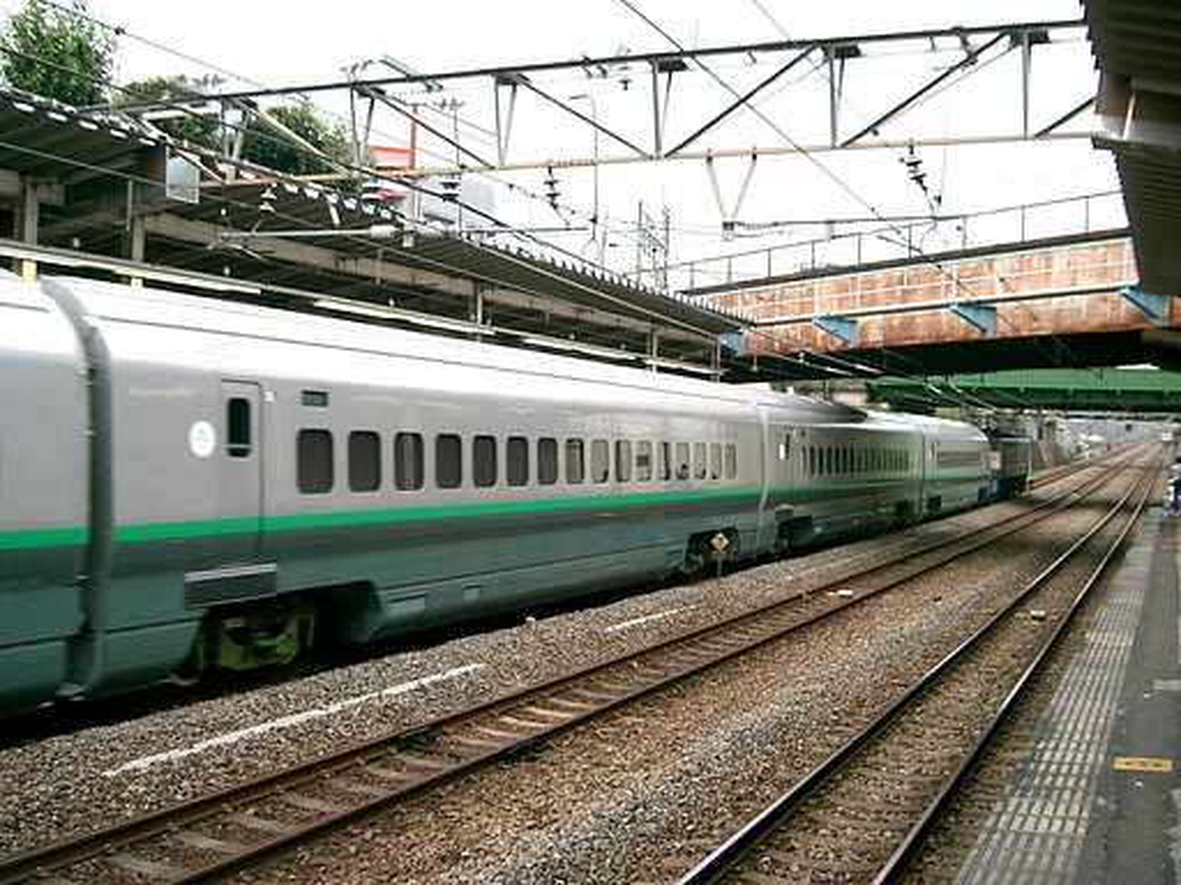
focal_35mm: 39
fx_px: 1331
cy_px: 442
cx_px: 590
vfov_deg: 36.8
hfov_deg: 47.9
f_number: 2.8
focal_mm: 8
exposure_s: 1/200
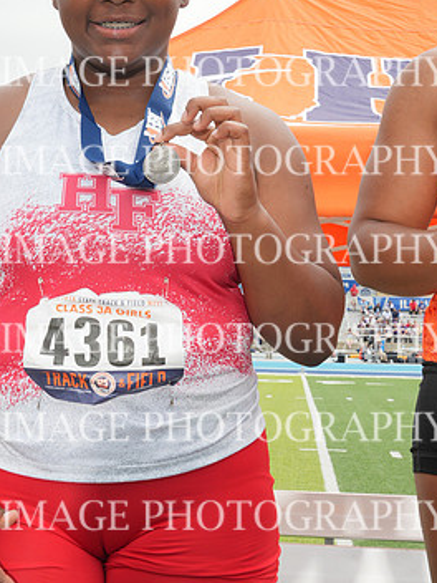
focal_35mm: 76
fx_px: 1279
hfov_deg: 19.3
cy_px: 204
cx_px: 131
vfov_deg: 25.5
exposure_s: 1/160
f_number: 11
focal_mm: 32
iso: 160
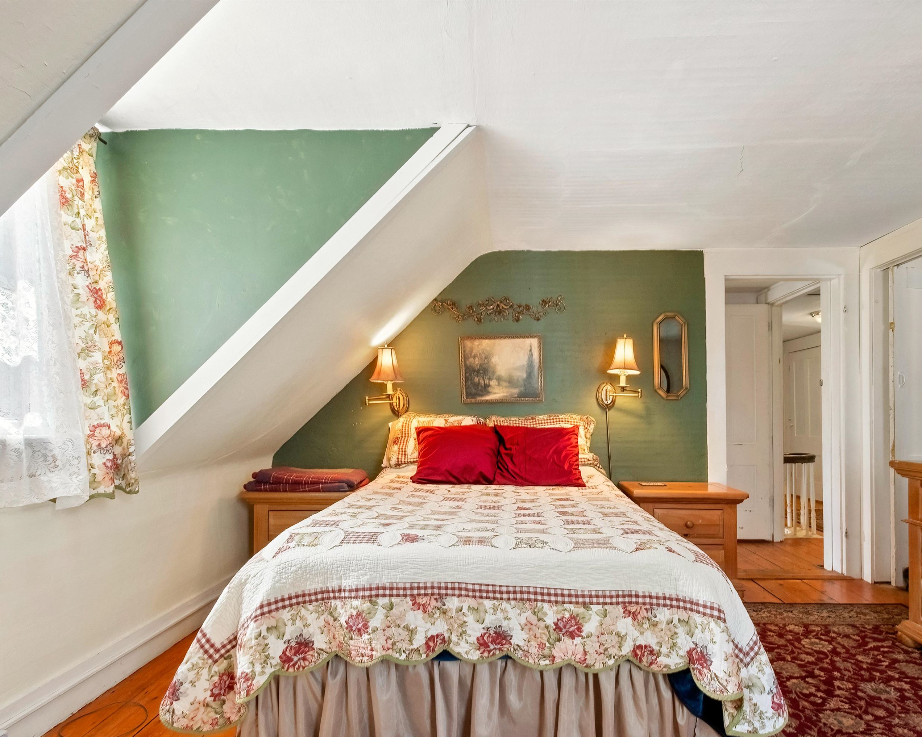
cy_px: 370
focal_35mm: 17
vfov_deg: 77.0
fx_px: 464
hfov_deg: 89.6
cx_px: 442
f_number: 9
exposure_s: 1/5
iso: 400
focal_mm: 10
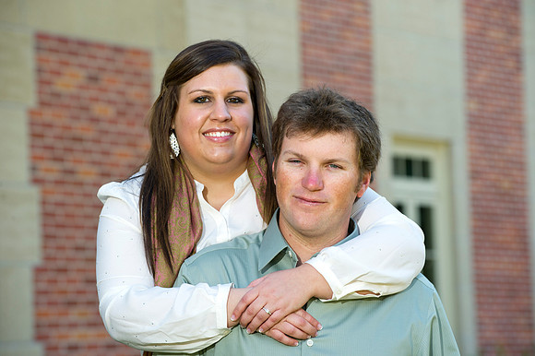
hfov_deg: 12.1
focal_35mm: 170
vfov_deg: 8.1
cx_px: 268
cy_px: 178
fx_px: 2525
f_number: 5.6
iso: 400
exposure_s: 1/160
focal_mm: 170
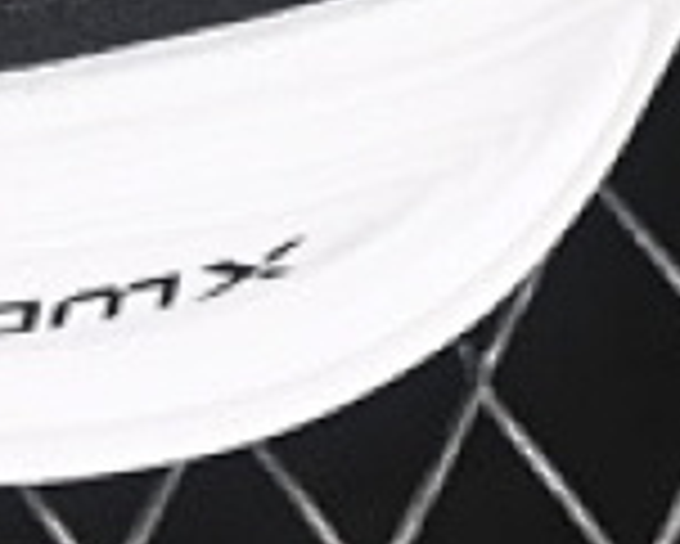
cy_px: -697
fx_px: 10130
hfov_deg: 3.8
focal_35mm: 503
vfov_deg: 3.1
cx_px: -1103
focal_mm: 50
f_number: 6.3
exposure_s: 1/60
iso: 160
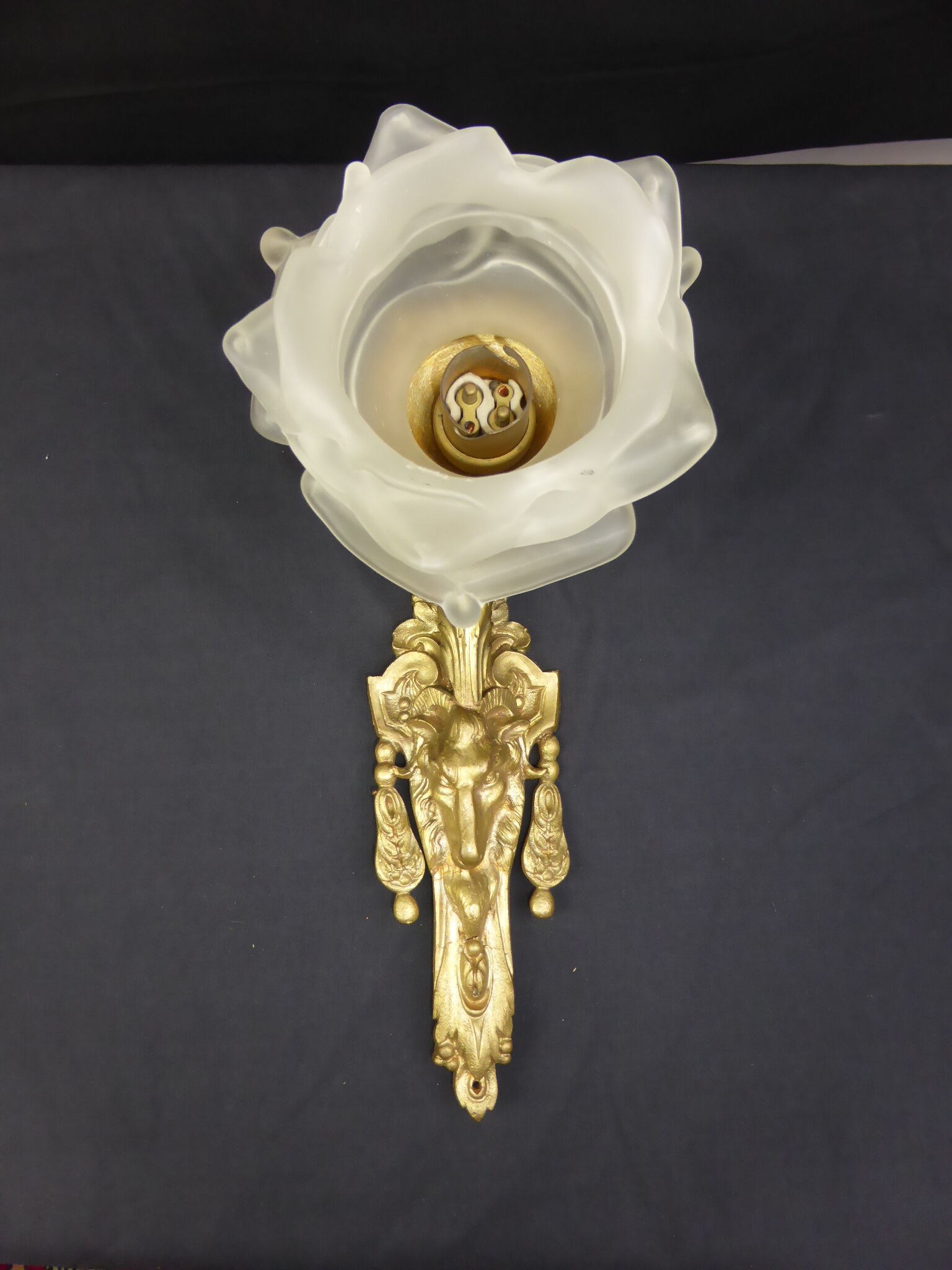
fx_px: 880
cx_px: 476
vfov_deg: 71.6
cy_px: 635
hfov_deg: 56.8
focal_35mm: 24
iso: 320
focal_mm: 4.3
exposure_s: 1/60
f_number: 3.3
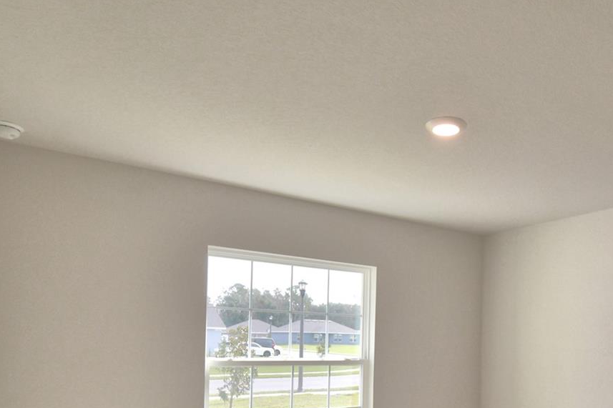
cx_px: 398
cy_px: 340
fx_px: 477
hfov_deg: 64.1
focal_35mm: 28
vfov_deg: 43.7
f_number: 4.5
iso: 200
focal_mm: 10
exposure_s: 1/320
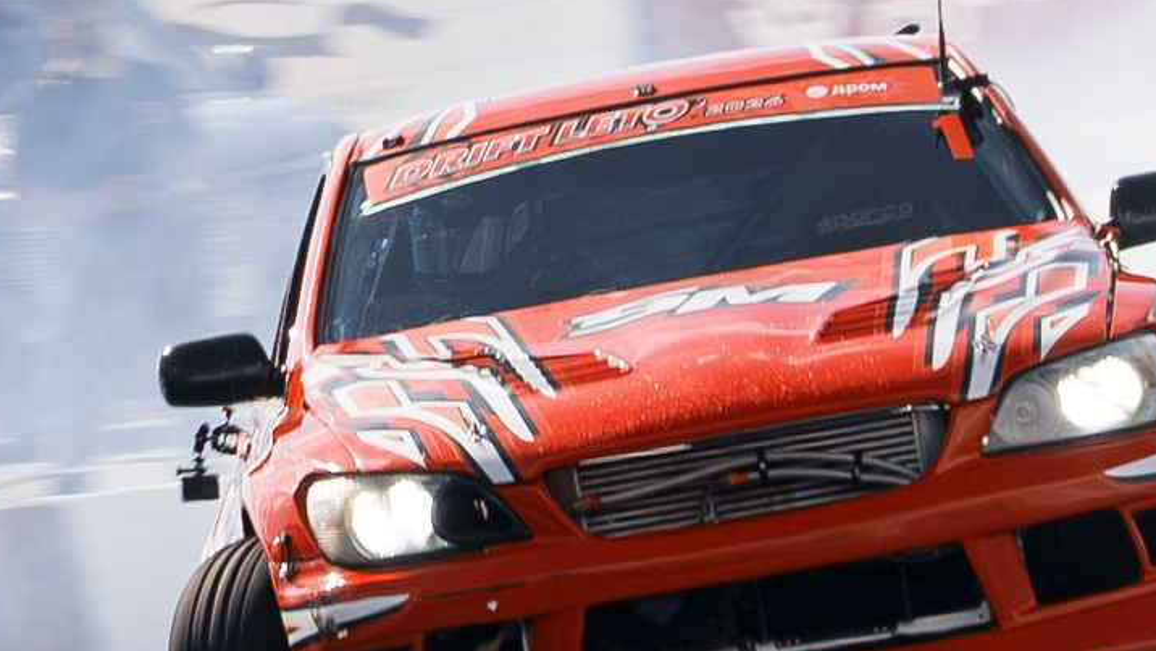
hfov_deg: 1.9
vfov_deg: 1.1
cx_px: 349
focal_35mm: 1145
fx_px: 35102
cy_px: 475
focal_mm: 150
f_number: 10
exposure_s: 1/125
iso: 100
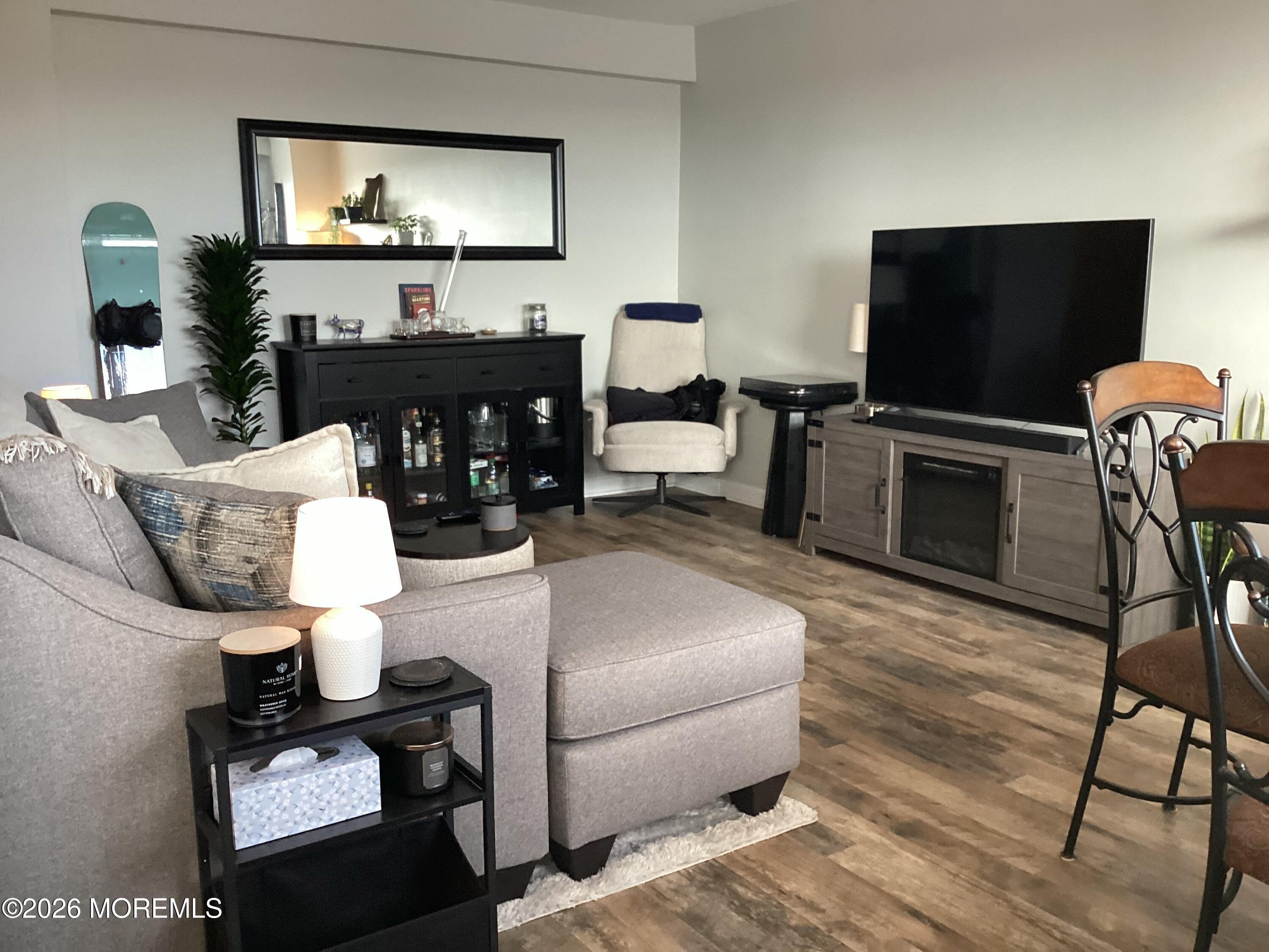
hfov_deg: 58.4
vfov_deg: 45.4
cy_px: 476
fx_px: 1136
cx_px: 634
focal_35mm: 31
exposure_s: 1/60
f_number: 2.4
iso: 160
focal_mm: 3.3
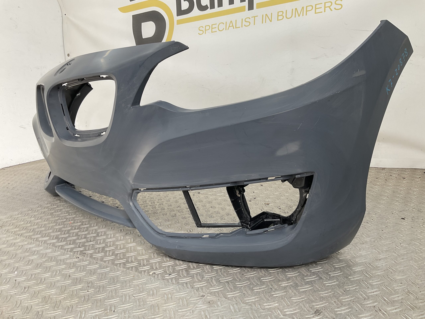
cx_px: 212
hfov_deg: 61.7
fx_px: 356
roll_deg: +4.0
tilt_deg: -13.2
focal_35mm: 29
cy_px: 160
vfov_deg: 48.2
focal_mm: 3
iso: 16
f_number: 1.8
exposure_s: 1/155
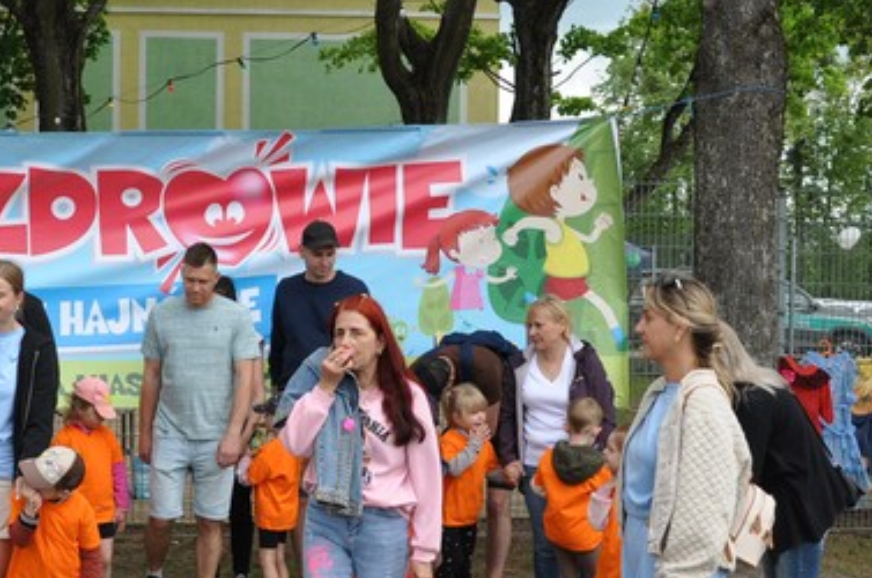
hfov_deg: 28.5
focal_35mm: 70
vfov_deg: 19.4
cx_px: 215
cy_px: 336
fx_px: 1693
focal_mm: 22
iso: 200
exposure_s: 1/200
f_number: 7.1
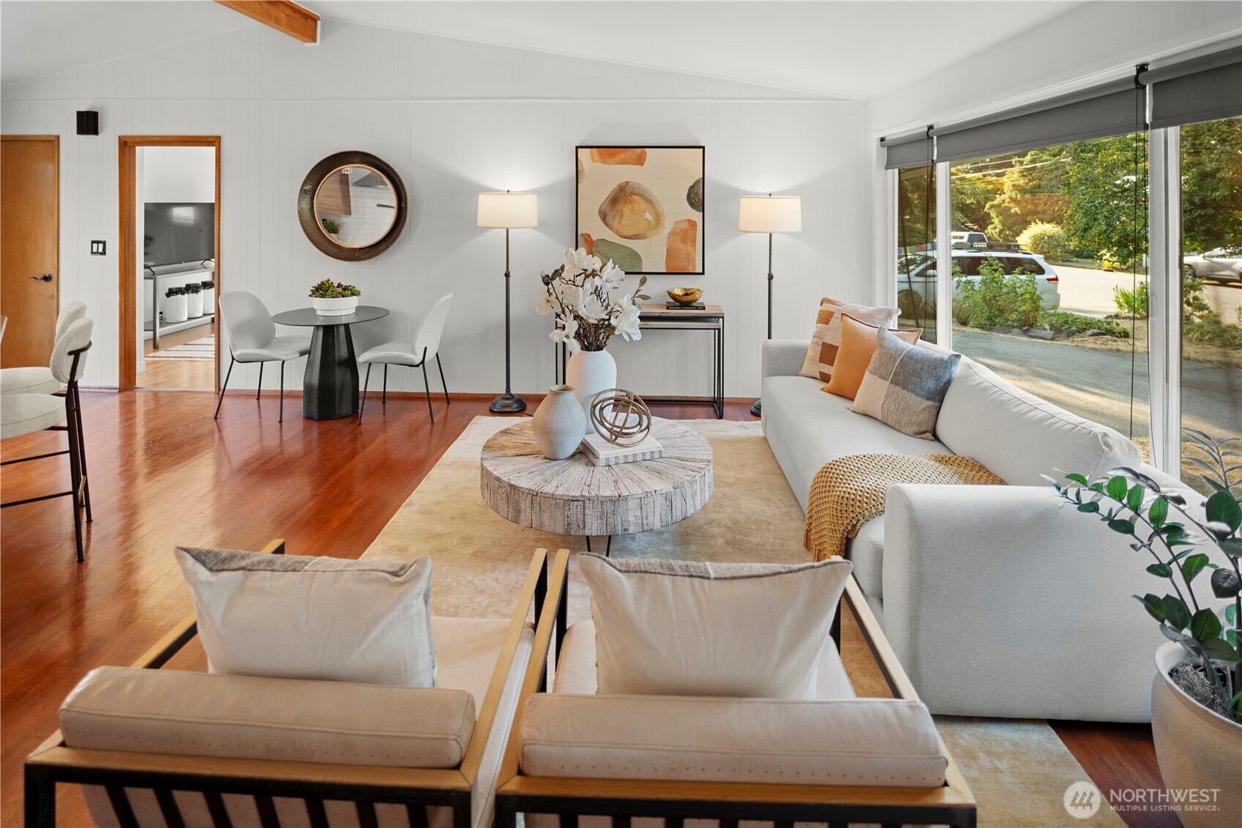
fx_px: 621
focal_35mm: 18
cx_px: 621
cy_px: 414
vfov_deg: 67.4
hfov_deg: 90.0
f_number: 2.8
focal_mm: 18
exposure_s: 1/15
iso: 640
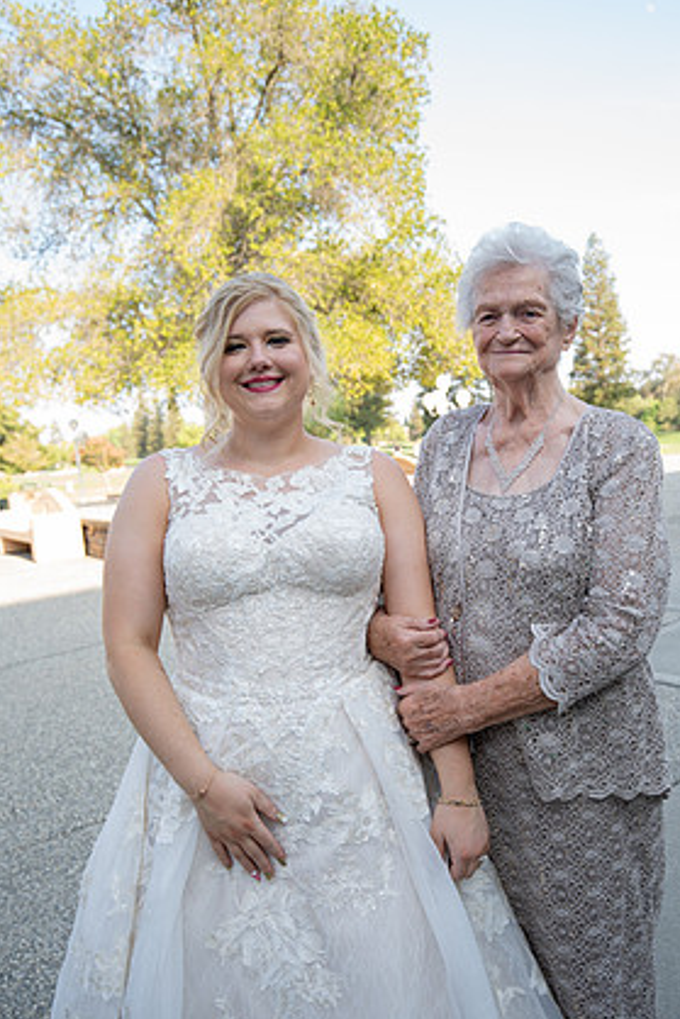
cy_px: 522
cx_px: 363
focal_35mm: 28
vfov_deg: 65.4
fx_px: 793
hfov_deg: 46.4
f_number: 4.5
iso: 160
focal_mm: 26
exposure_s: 1/80
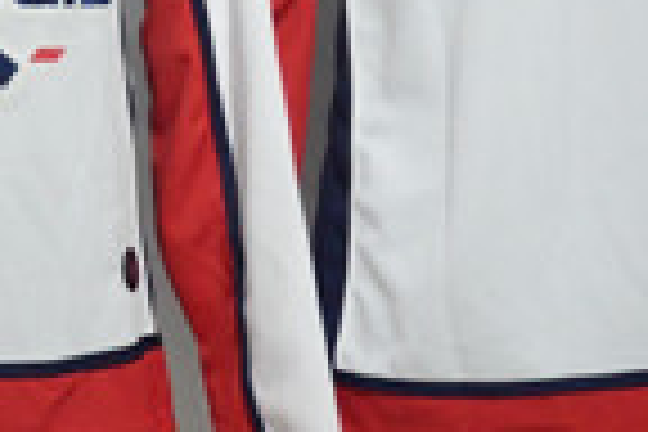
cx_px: 216
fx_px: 3744
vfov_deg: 6.6
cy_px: -7
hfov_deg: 9.9
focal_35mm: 208
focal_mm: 50
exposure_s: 1/40
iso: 4000
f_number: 4.8
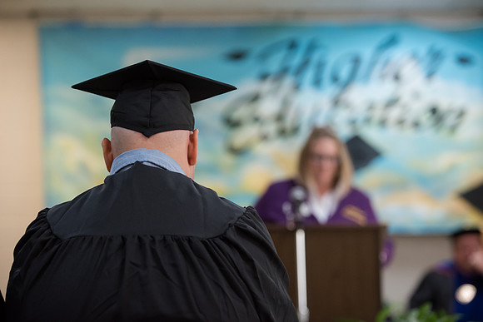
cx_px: 242
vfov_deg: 11.8
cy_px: 161
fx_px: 1557
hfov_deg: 17.6
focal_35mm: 116
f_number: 2.8
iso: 2500
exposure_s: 1/200
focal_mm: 116
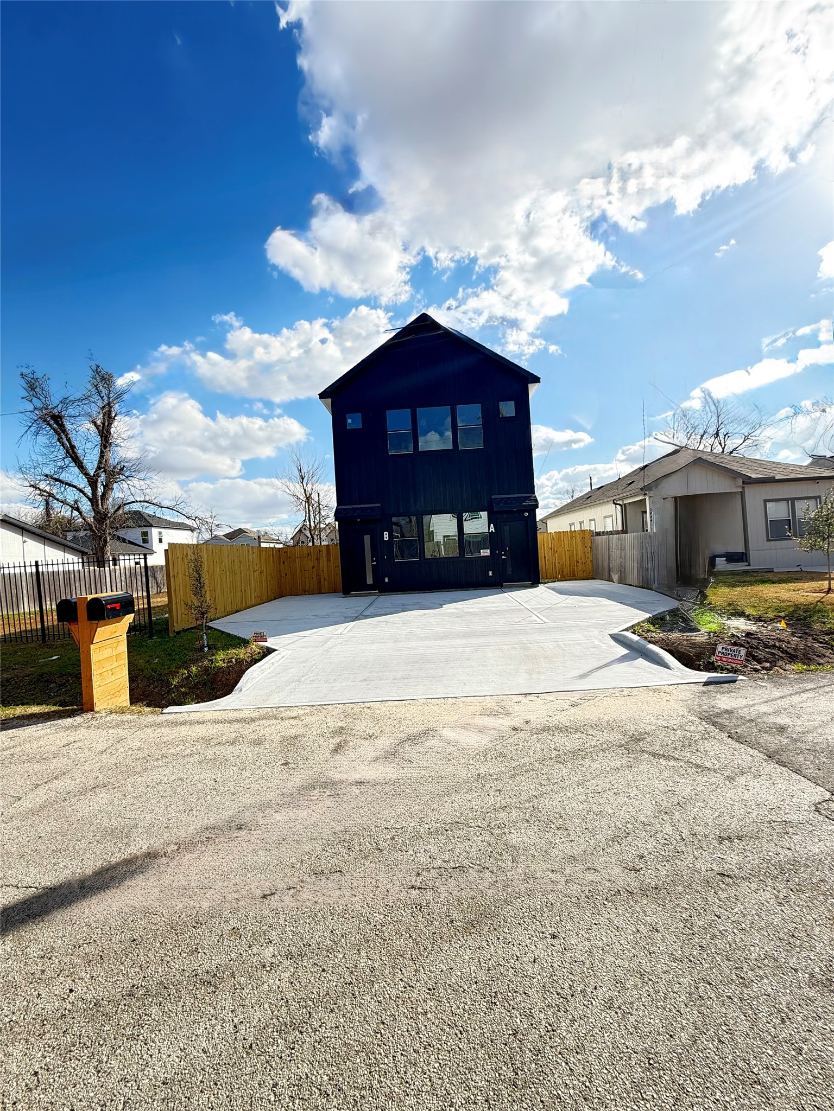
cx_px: 417
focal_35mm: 14
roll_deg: +3.9
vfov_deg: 102.1
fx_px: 450
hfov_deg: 85.7
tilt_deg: -2.2
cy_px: 556
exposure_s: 1/416
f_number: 2.2
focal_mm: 2.22
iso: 50
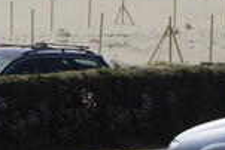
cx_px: -186
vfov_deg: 3.6
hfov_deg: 5.4
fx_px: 2348
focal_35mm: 375
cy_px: -241
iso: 200
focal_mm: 37
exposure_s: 1/400
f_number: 13
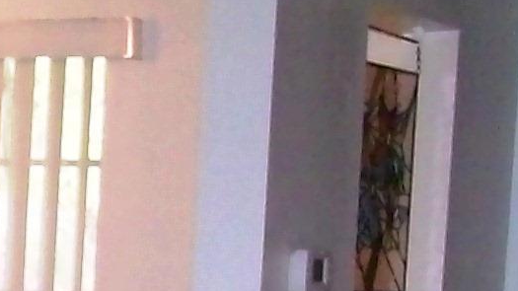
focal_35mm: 192
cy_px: 630
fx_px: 2637
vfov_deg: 6.1
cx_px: -718
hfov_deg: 9.9
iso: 160
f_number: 2.7
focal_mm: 6
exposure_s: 1/64
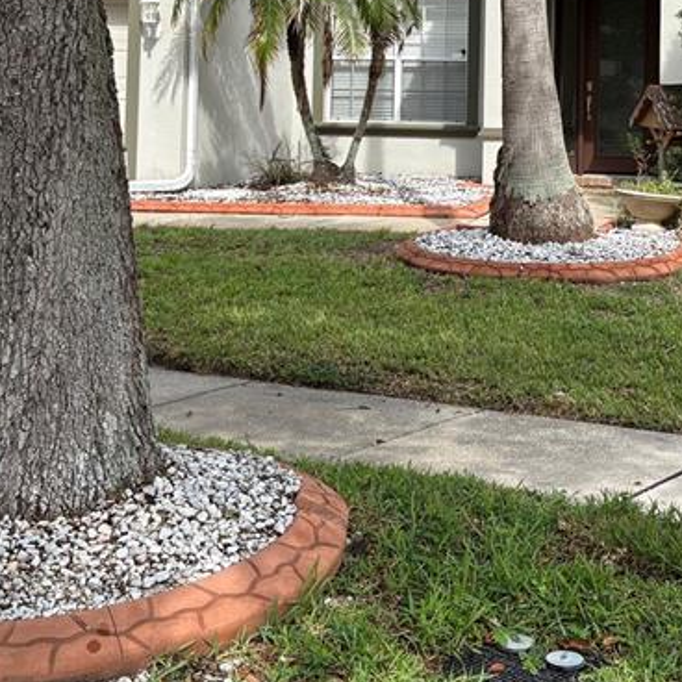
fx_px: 1427
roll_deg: -0.6
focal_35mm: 64
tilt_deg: +4.5
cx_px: 456
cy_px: 32
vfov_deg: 25.8
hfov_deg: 26.7
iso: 50
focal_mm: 5.96
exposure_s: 1/2364
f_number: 1.6
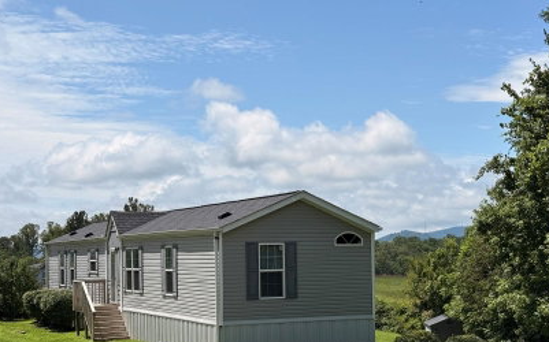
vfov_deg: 19.9
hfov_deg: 31.5
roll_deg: +1.0
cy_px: 230
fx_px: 972
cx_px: 324
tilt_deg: +1.9
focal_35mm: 65
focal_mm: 6.76
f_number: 1.78
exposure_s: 1/7874
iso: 64
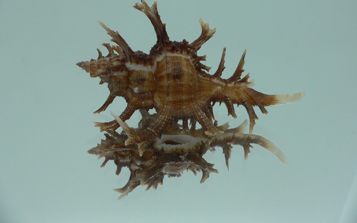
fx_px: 370
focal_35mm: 38
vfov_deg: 33.5
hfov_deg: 51.5
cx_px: 177
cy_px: 93
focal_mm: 4.6
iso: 80
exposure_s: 1/60
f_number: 2.8
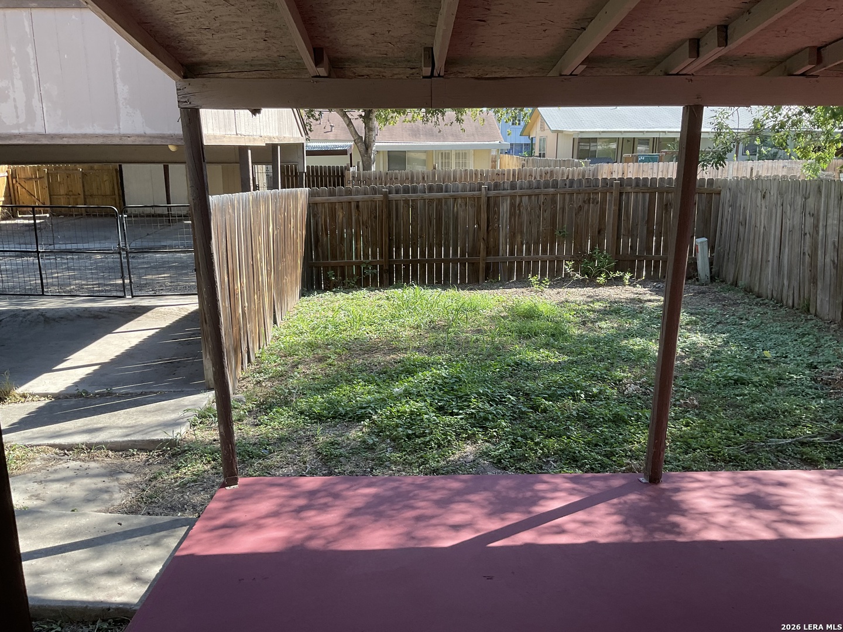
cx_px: 422
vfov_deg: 48.2
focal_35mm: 29
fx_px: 706
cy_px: 316
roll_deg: +0.8
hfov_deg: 61.7
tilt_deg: -13.5
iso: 16
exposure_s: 1/324
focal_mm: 3
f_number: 1.8
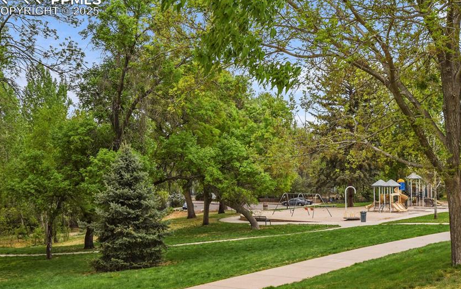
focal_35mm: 44
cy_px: 174
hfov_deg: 45.0
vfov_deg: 29.1
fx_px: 553
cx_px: 274
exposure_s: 1/500
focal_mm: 35
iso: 250
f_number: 8
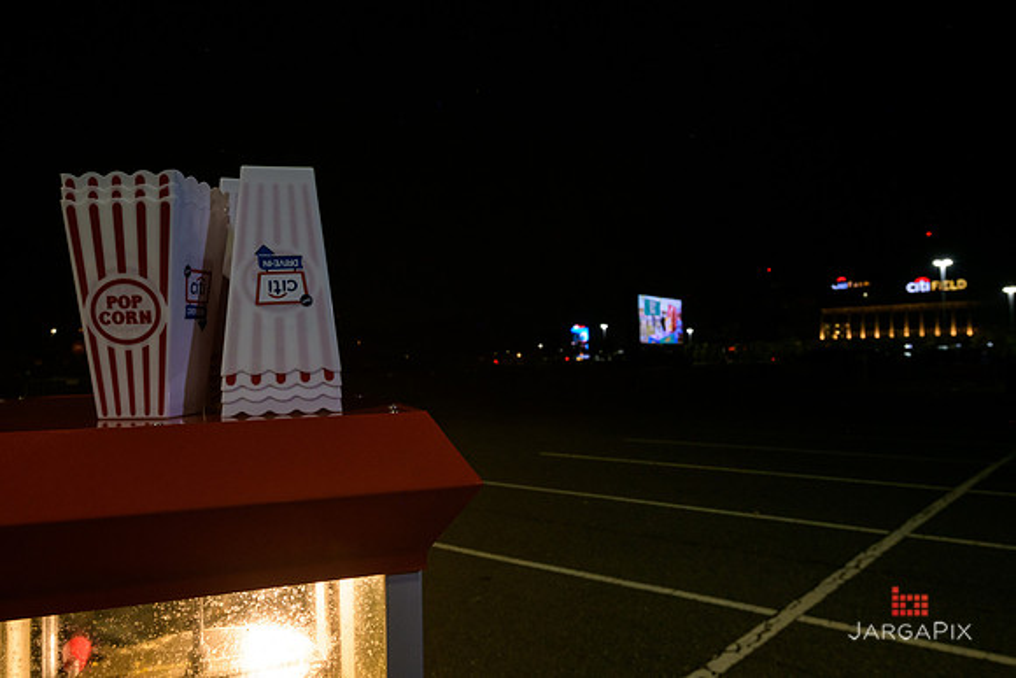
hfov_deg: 67.4
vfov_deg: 48.0
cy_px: 339
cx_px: 508
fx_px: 762
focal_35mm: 27
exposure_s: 1/15
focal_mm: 27
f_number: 11
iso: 1600
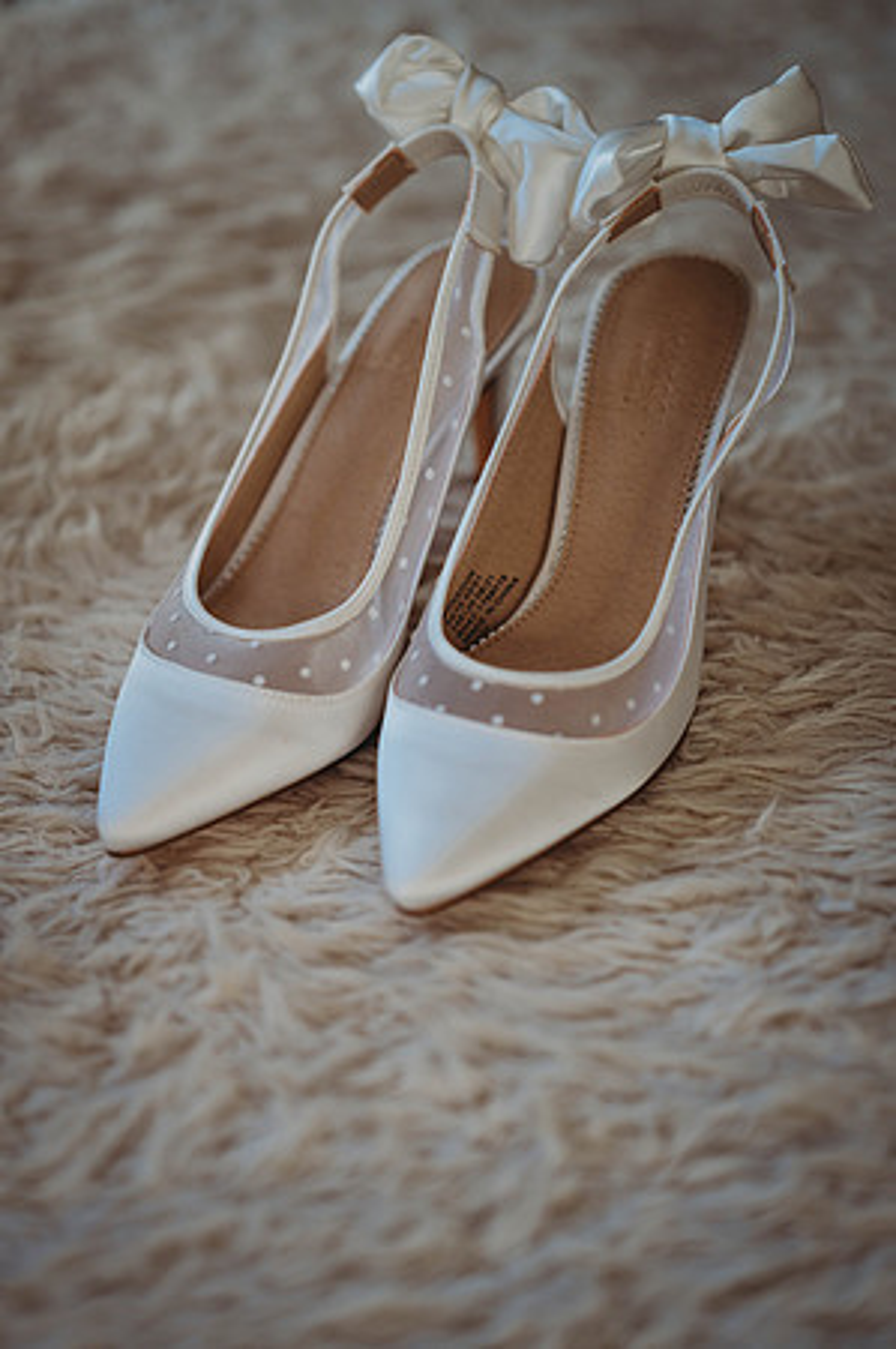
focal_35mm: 85
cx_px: 448
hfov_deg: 16.0
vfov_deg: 23.9
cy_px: 674
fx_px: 3180
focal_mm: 85
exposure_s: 1/500
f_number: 2
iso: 400
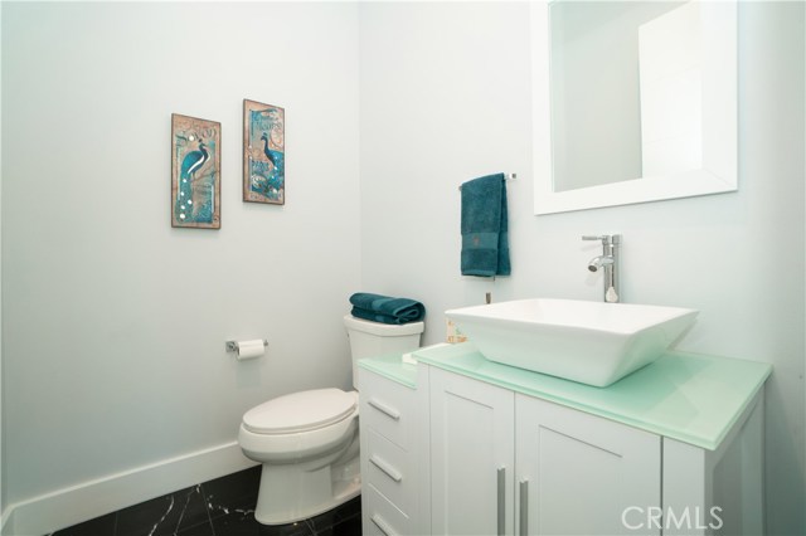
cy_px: 268
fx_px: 336
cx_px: 403
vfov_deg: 77.3
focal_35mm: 15
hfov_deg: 100.4
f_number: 10
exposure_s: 1/10
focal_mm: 10
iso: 400
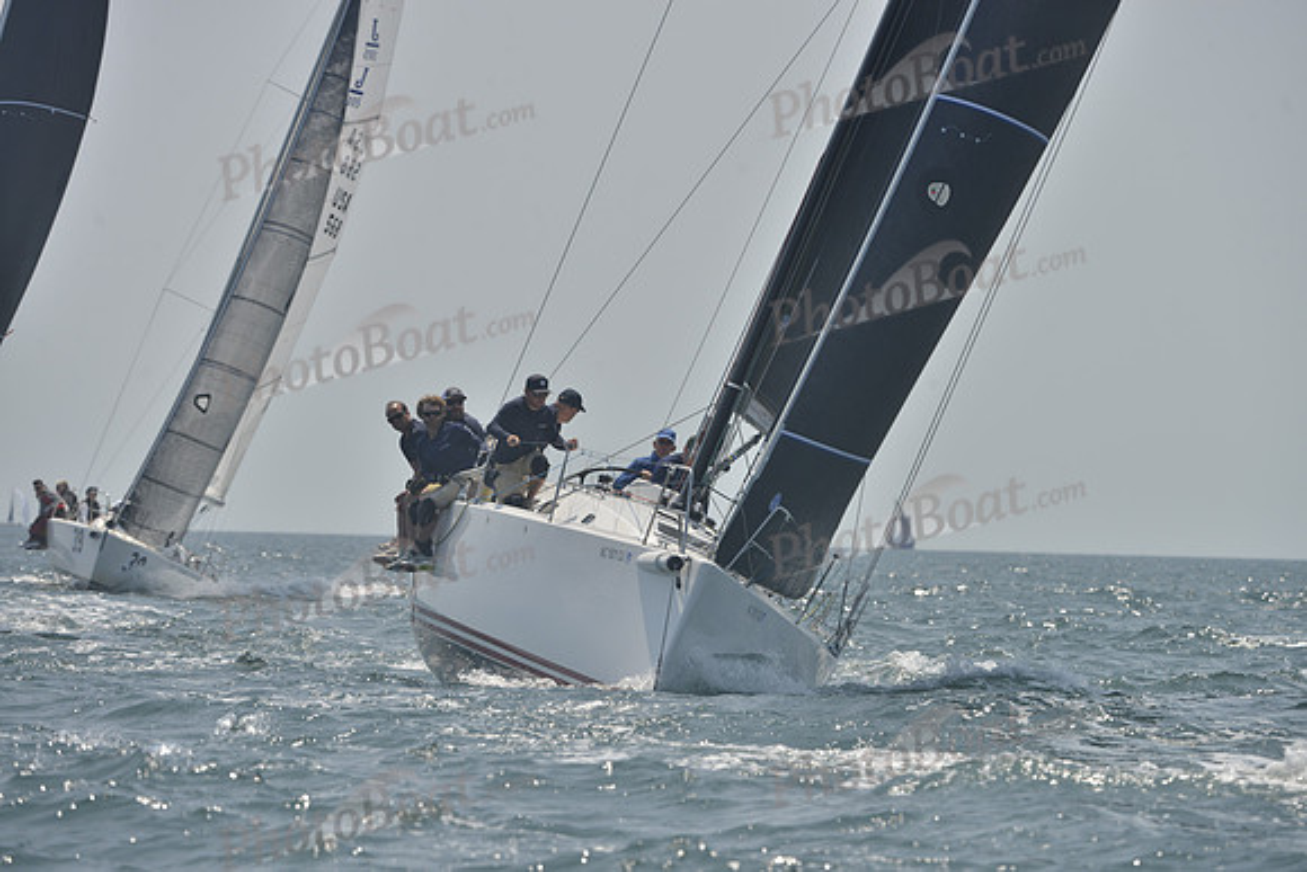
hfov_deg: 8.6
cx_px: 654
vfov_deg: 5.7
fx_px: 8715
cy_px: 436
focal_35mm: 240
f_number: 8
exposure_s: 1/1250
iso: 280
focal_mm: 240
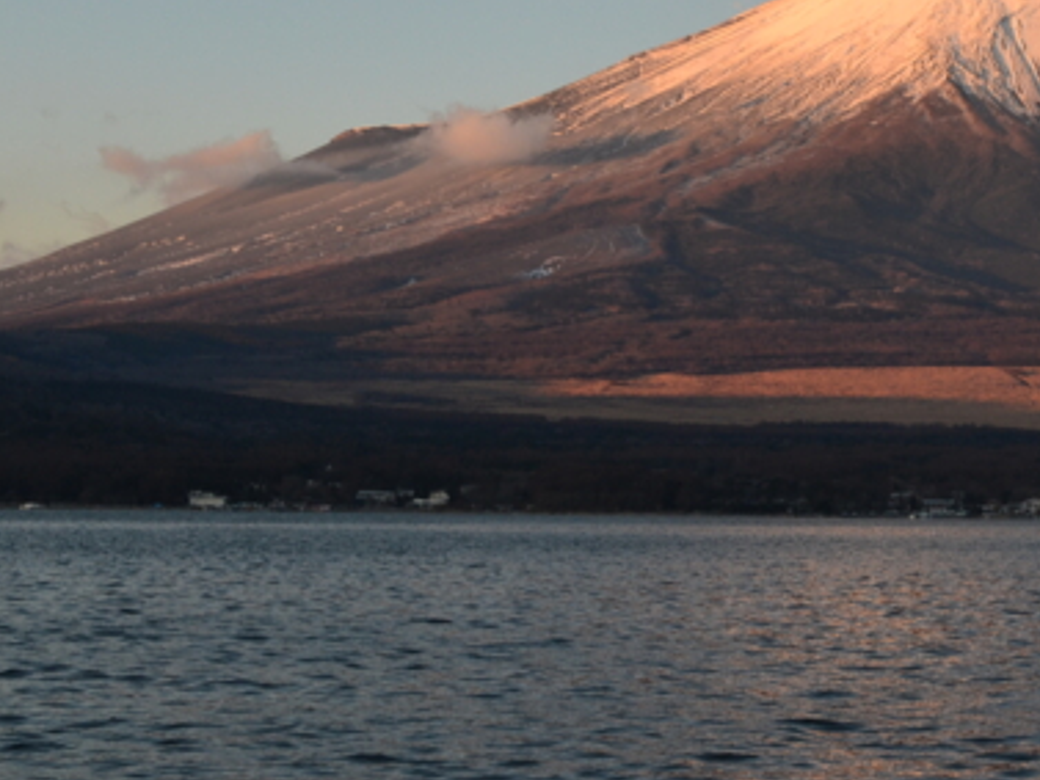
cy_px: 95
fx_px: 3126
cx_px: 971
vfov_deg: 14.1
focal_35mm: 104
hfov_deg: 18.5
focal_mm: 34
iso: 400
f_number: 9
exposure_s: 1/160
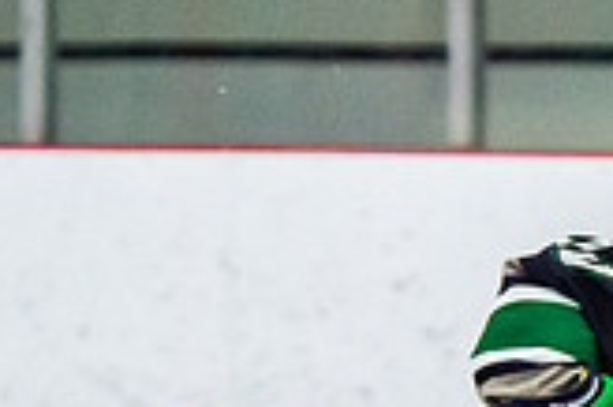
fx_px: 19528
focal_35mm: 1148
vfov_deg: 1.2
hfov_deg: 1.8
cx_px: 1002
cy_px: 426
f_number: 2.8
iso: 1250
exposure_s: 1/640
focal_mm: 135
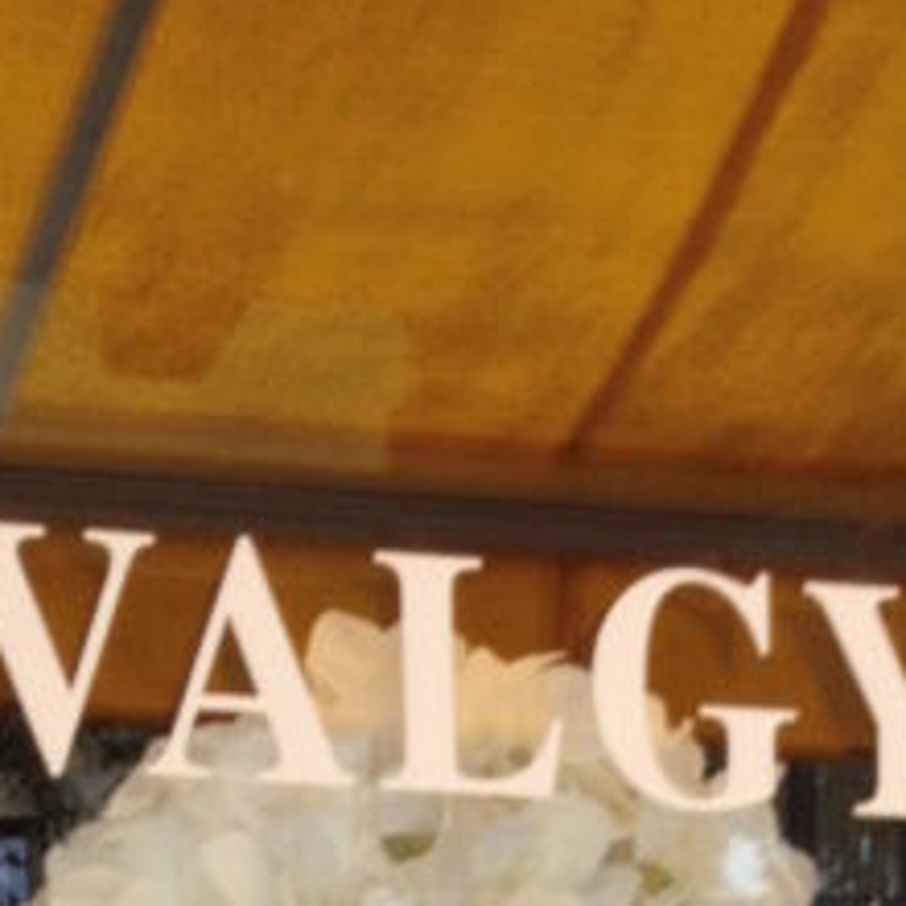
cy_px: 2096
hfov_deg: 12.0
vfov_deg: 10.6
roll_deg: +1.4
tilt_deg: -12.2
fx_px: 4264
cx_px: 894
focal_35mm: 144
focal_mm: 4.28
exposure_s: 1/148
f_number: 2.4
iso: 50
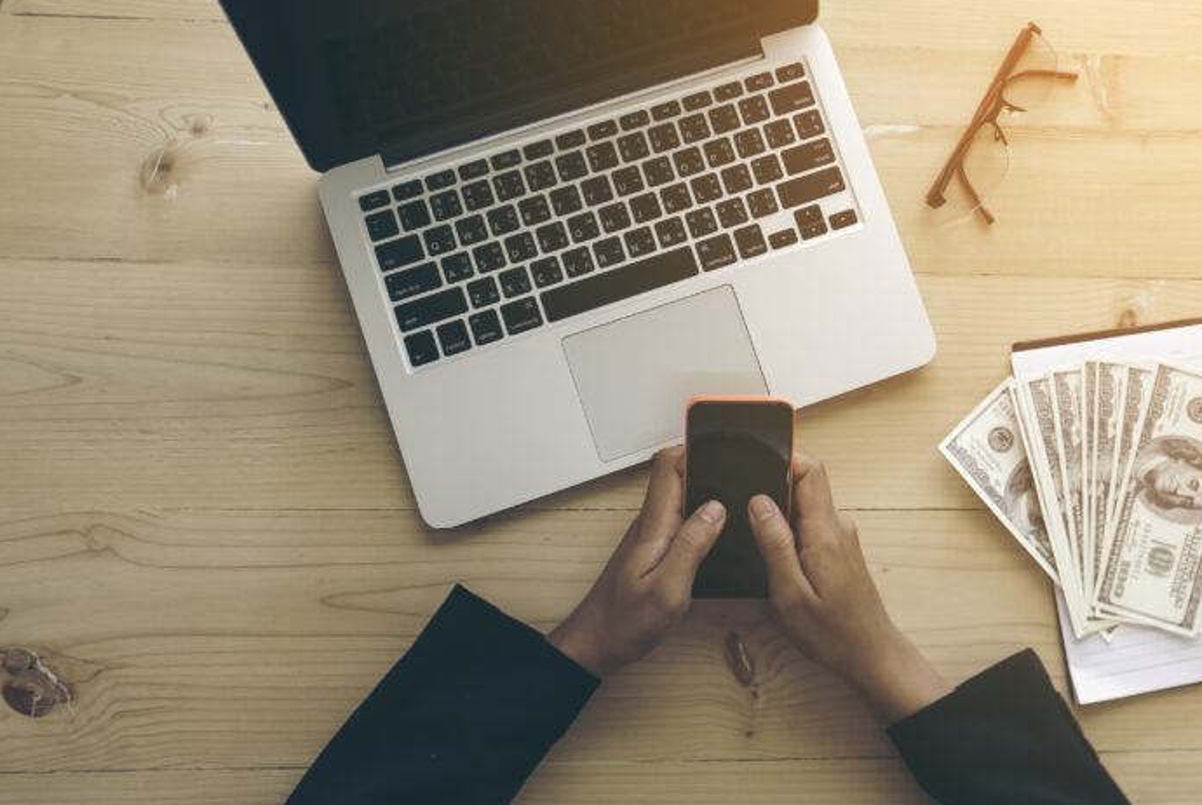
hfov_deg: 41.9
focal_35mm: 46
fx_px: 1538
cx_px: 833
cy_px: 334
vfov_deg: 29.3
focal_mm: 13.9
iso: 200
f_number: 2.2
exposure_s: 1/125
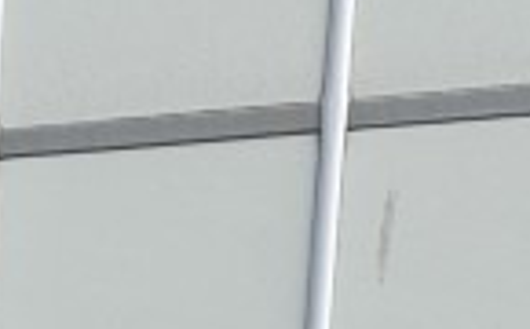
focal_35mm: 180
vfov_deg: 6.2
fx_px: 2595
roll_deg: +0.6
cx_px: -727
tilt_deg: -11.0
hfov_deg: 10.2
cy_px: 1214
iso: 80
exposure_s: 1/1171
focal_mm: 6.86
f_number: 1.78
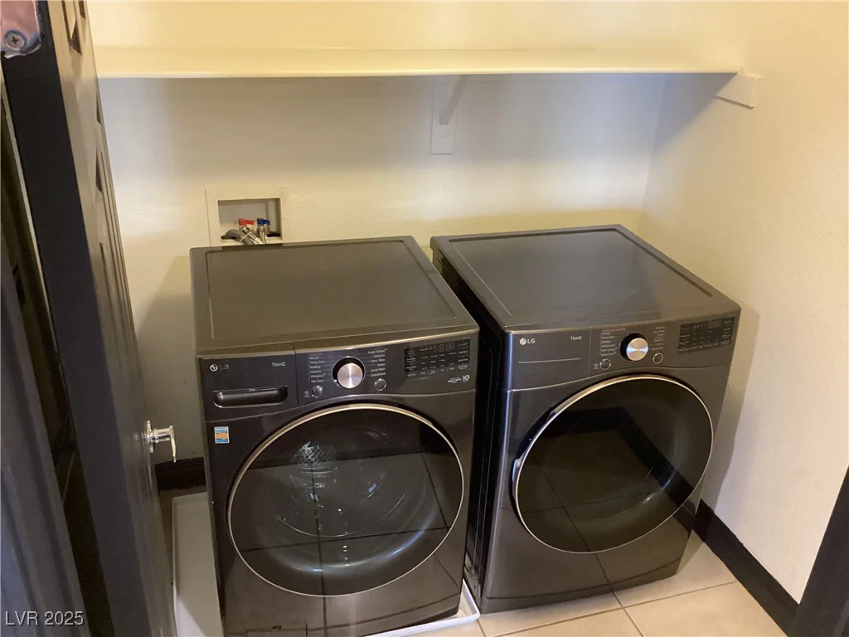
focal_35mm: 31
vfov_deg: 45.4
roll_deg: -2.8
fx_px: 760
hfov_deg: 58.4
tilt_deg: -27.4
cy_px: 318
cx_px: 424
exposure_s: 1/30
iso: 640
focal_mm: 3.3
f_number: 2.4
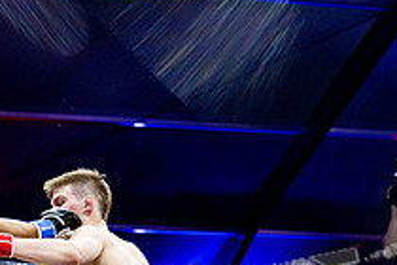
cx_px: 49
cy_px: 342
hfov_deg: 15.6
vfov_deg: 10.3
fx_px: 1433
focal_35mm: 130
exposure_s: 1/1250
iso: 3200
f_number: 2.8
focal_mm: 47
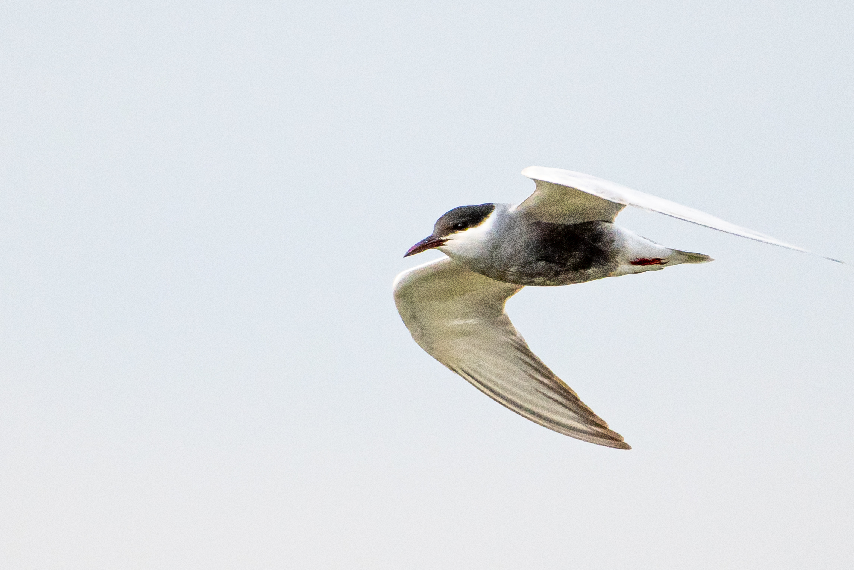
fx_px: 17791
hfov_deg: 2.7
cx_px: 427
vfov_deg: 1.8
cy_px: 285
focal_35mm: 750
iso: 500
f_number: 5.6
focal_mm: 500
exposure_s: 1/2500
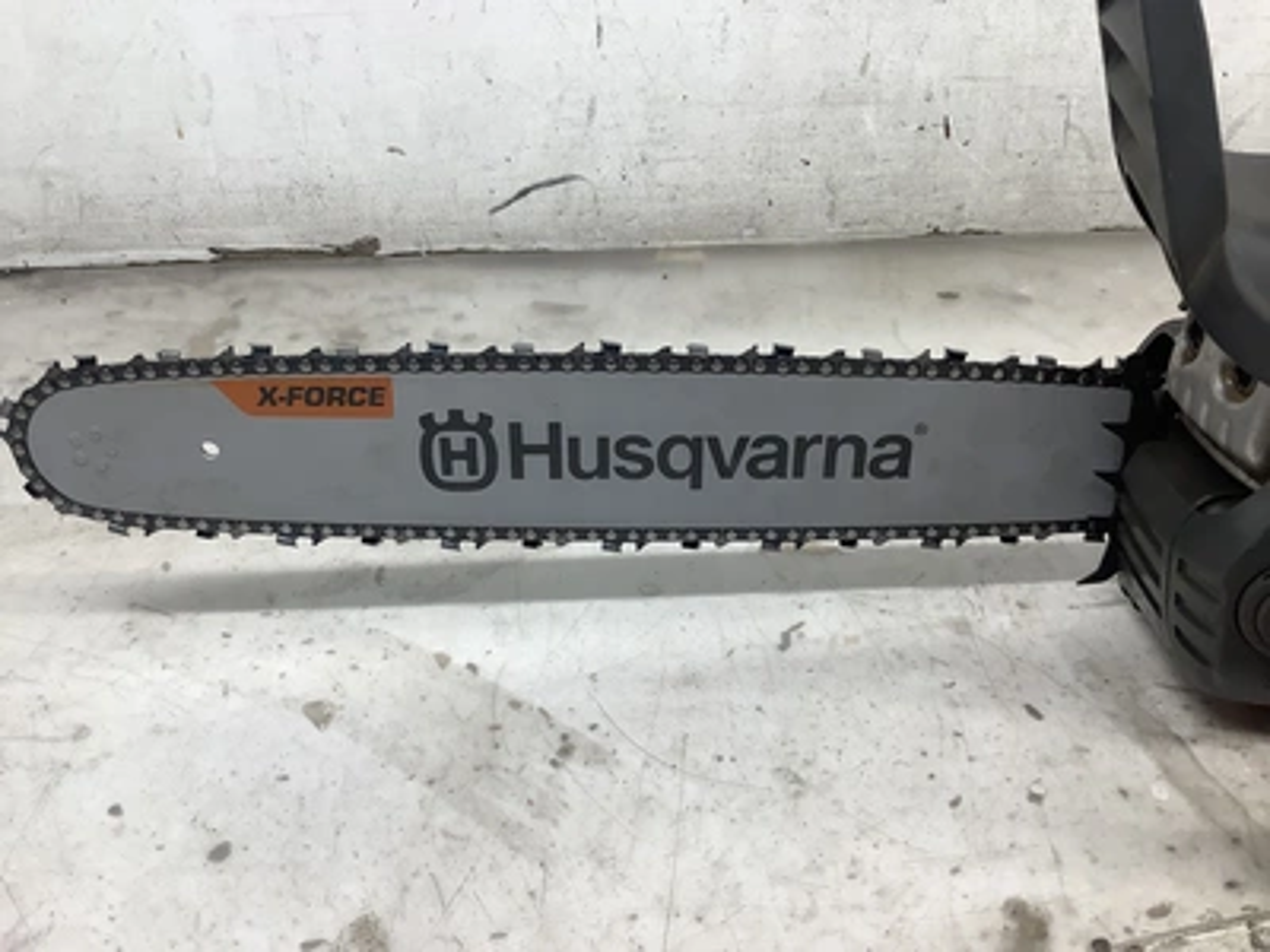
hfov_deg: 58.4
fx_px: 1137
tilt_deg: -29.4
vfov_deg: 45.4
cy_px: 476
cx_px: 635
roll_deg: +3.8
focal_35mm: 31
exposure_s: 1/120
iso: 80
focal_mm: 3.3
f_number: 2.4
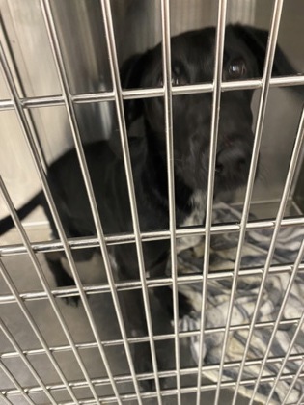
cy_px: 202
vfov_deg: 67.3
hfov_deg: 53.1
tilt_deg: -37.0
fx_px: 304
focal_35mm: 26
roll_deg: +3.2
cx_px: 152
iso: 500
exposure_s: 1/30
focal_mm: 4.25
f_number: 1.8
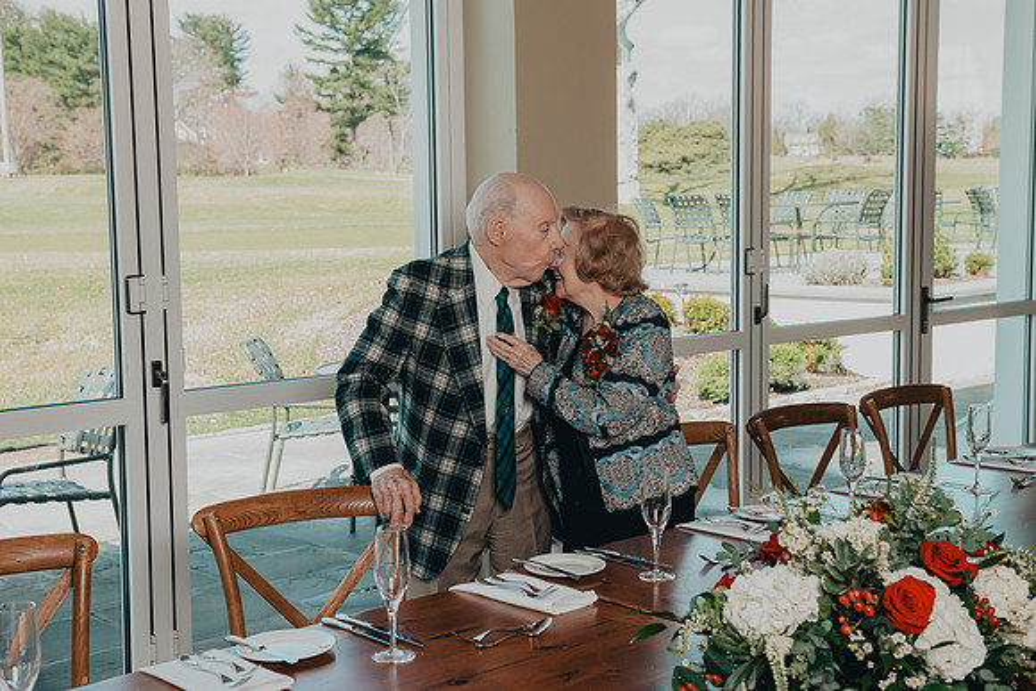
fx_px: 1480
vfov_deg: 26.3
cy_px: 346
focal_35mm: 51
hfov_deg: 38.6
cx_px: 518
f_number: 5.6
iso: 400
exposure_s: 1/200
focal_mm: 48
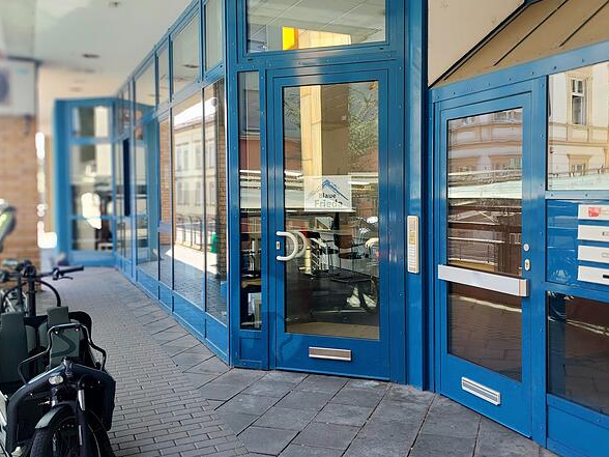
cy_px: 203
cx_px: 334
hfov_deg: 53.9
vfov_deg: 41.7
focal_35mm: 34
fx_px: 598
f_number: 1.8
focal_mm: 5.23
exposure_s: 1/109
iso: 40
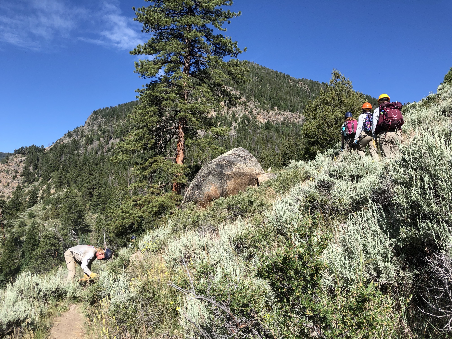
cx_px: 226
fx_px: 379
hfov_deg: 61.7
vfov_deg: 48.2
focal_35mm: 29
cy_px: 170
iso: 20
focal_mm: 3.99
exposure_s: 1/1389
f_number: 1.8
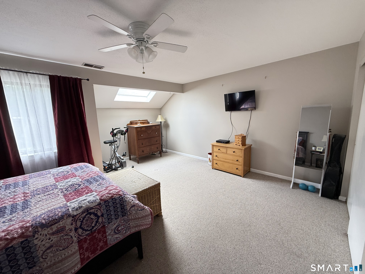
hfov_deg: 102.1
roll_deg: +1.9
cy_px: 137
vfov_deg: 85.7
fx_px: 148
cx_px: 182
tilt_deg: -7.9
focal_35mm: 14
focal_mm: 2.22
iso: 100
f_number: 2.2
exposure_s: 1/99
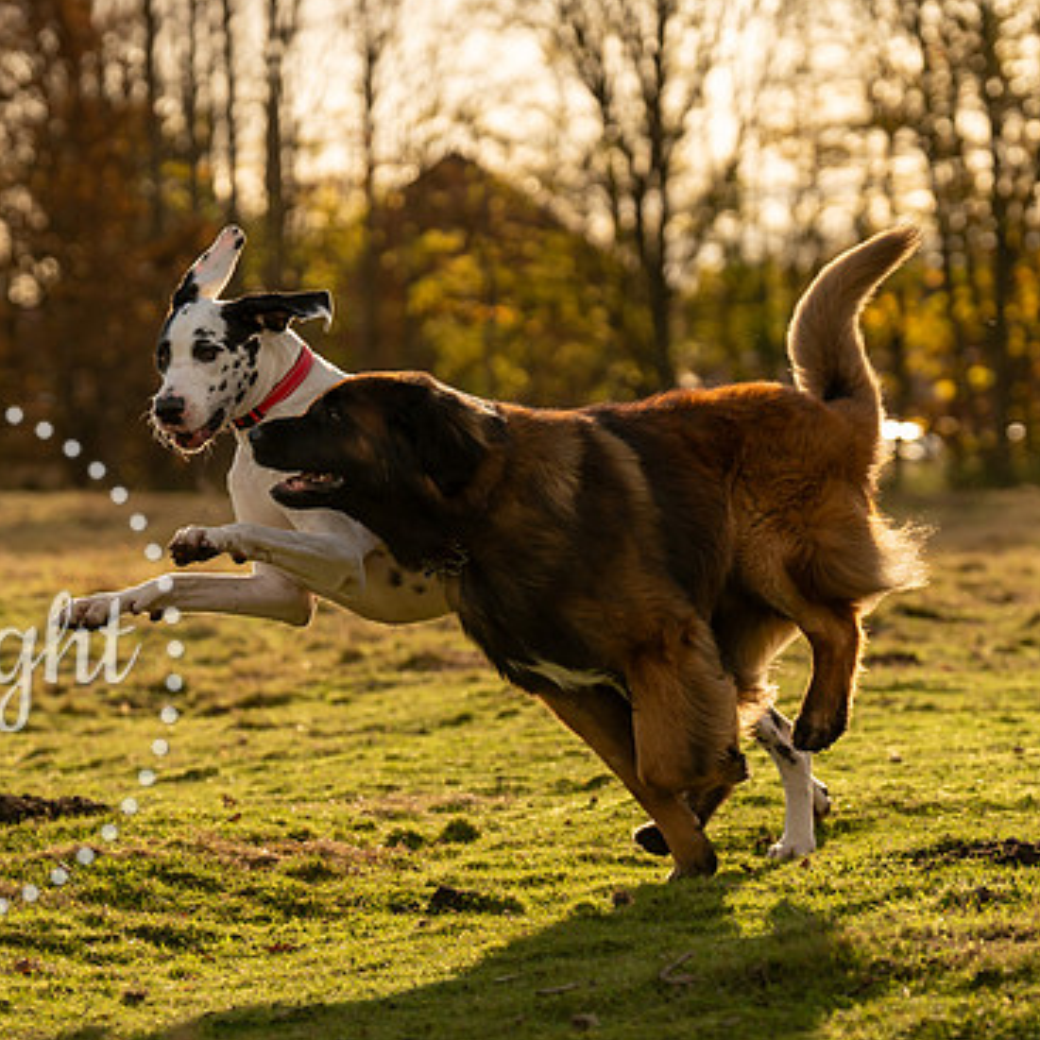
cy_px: 509
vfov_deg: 11.3
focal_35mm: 154
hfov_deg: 11.3
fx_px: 5235
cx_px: 357
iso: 200
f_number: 3.5
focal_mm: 112
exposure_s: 1/3200
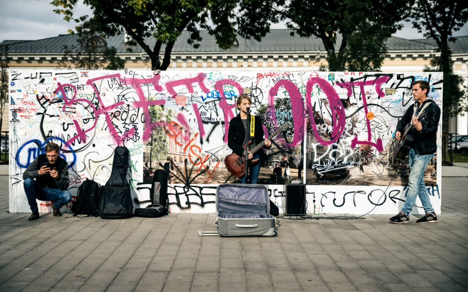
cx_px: 234
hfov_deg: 43.5
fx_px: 587
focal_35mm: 46
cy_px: 151
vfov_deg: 28.0
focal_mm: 45
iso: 100
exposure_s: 1/1000
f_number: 2.8
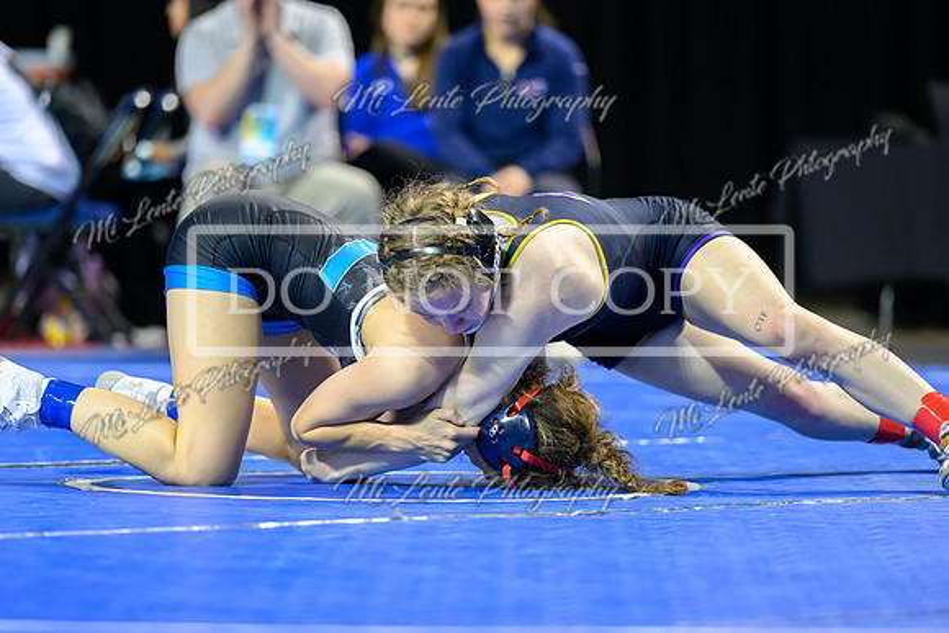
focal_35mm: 230
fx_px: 6063
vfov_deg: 6.0
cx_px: 450
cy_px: 345
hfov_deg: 8.9
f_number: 2.8
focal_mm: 185
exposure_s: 1/800
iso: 3200
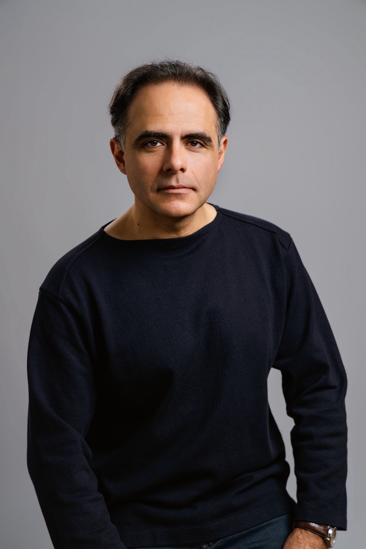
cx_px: 183
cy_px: 274
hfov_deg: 19.5
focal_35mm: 70
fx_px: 1067
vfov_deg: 28.8
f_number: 6.3
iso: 125
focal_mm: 70
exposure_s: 1/160
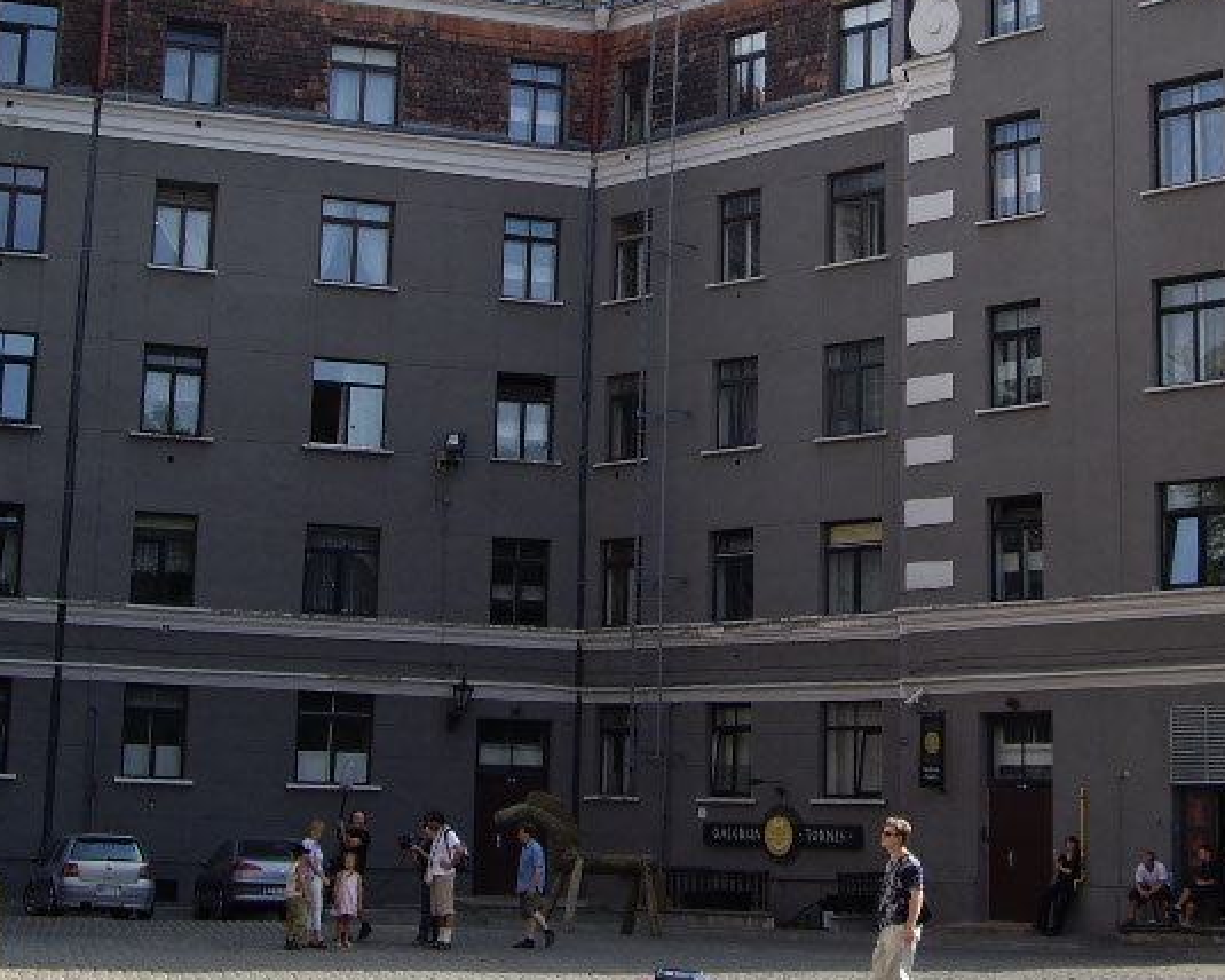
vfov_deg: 21.3
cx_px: 870
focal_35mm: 71
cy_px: 188
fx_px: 2574
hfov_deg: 26.5
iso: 50
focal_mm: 7.9
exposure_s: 1/400
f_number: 2.8
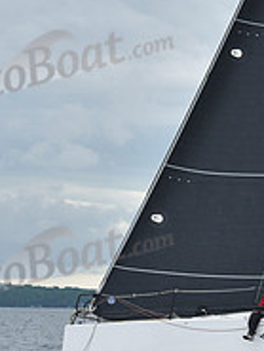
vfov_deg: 9.4
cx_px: 273
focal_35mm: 211
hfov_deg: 7.0
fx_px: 2143
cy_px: 142
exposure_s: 1/800
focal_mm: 70
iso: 250
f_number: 5.6
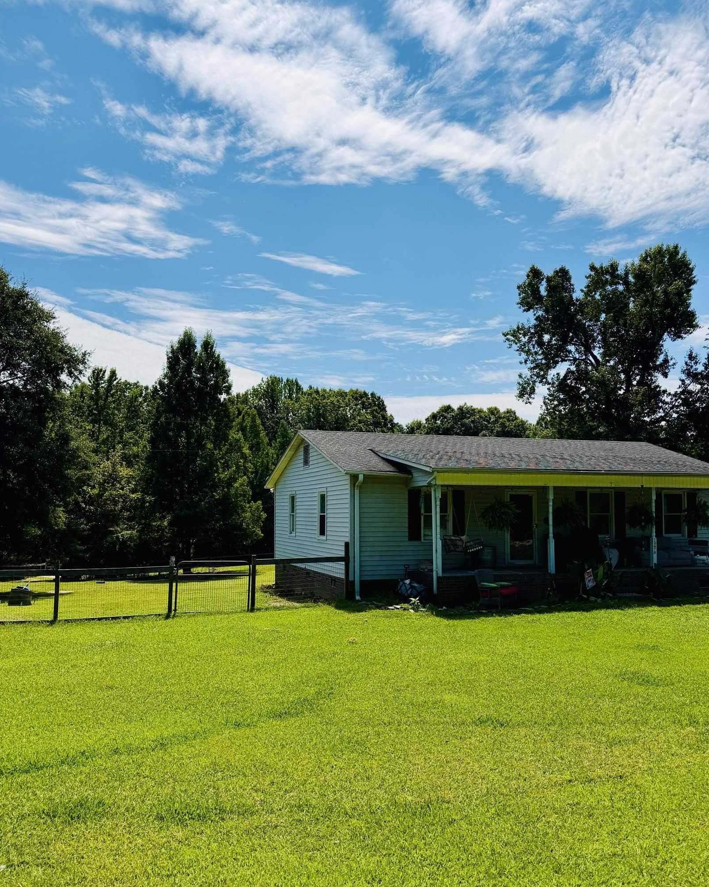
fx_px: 708
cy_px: 484
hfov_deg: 53.2
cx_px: 357
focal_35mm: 27
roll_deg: +0.5
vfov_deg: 64.0
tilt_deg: +3.2
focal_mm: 6.76
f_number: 1.78
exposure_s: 1/8130
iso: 80
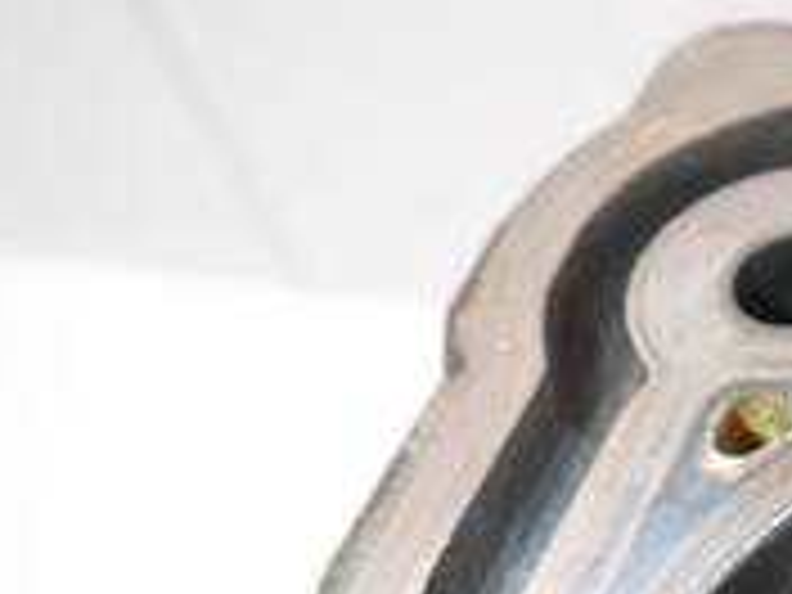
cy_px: 770
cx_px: 1062
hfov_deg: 21.3
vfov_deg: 17.0
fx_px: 1876
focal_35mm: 82
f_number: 3.5
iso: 1600
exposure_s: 1/125
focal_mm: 15
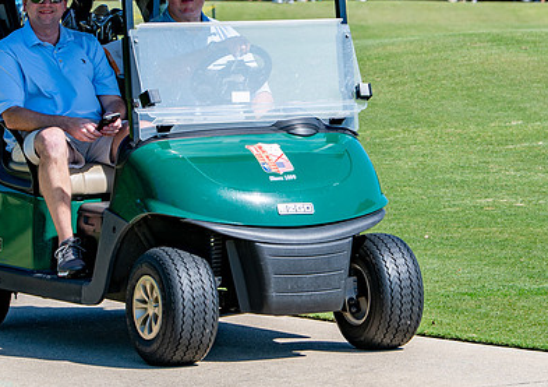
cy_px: 49
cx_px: 281
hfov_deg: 9.3
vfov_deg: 6.6
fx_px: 3362
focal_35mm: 217
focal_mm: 105
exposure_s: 1/640
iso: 125
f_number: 5
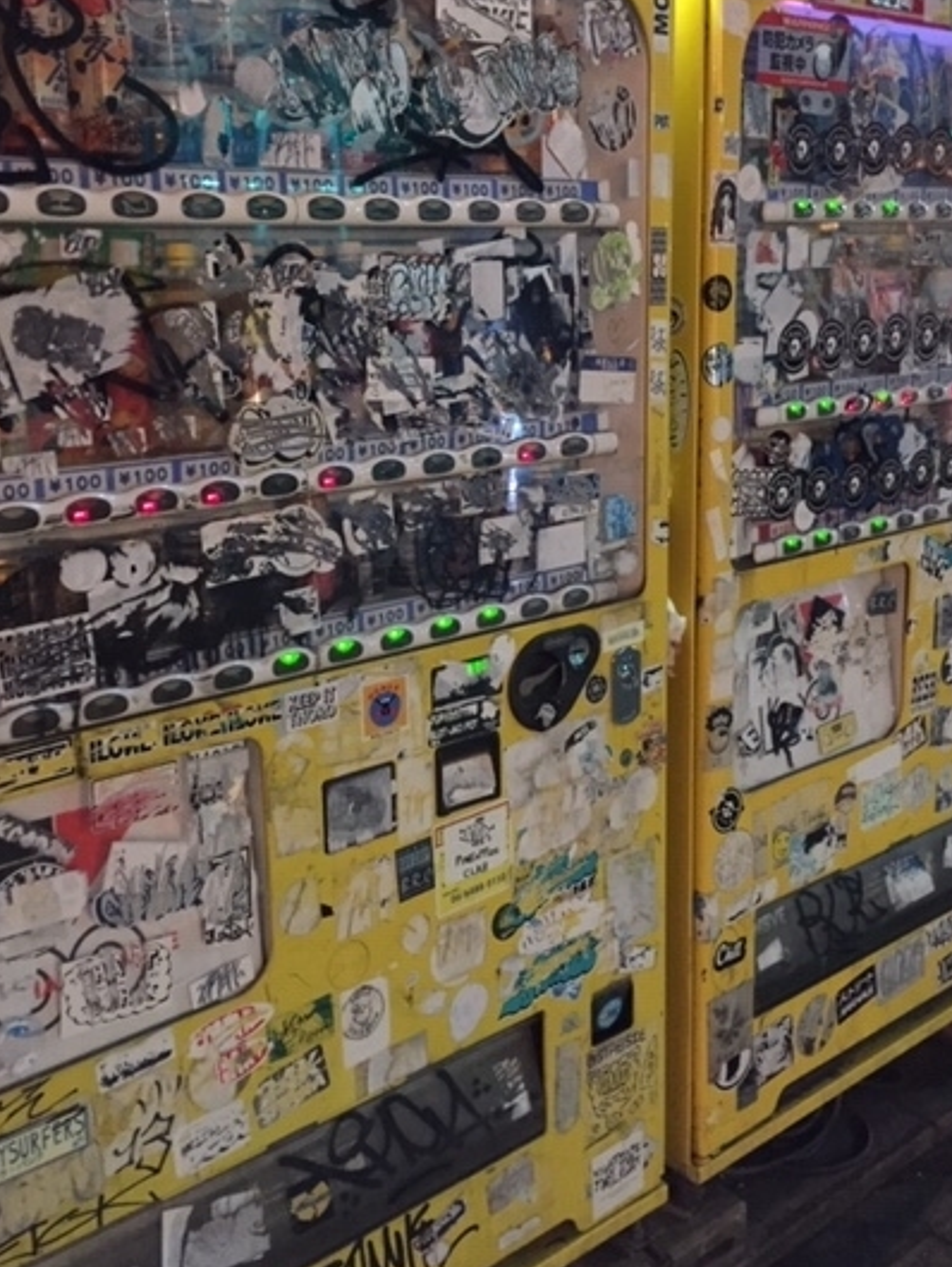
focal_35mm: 35
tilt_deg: -13.2
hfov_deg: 40.7
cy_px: 569
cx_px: 445
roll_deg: +1.5
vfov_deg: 52.5
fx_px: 1282
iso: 500
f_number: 2.2
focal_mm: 4.15
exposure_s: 1/15
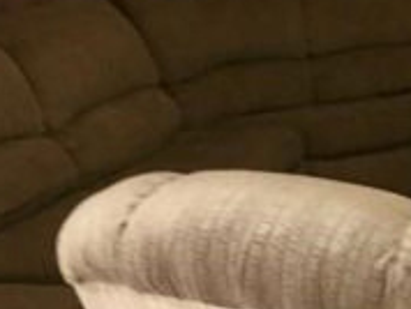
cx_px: 466
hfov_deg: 18.1
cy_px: 2
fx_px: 1236
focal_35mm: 104
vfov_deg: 14.1
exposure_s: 1/17
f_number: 2.2
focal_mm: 4.15
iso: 40
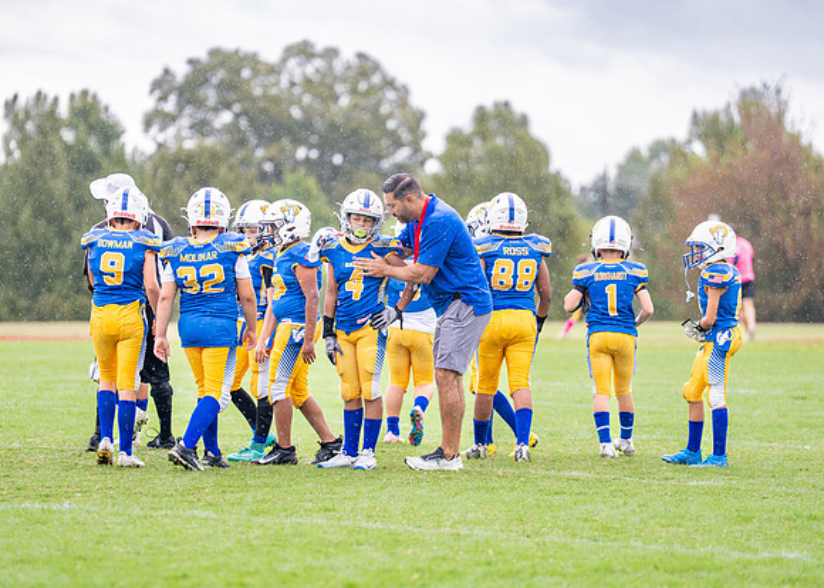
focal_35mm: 224
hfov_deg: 9.0
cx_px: 379
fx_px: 5246
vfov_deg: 6.4
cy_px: 292
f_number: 2.8
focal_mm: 176
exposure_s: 1/1600
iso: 400
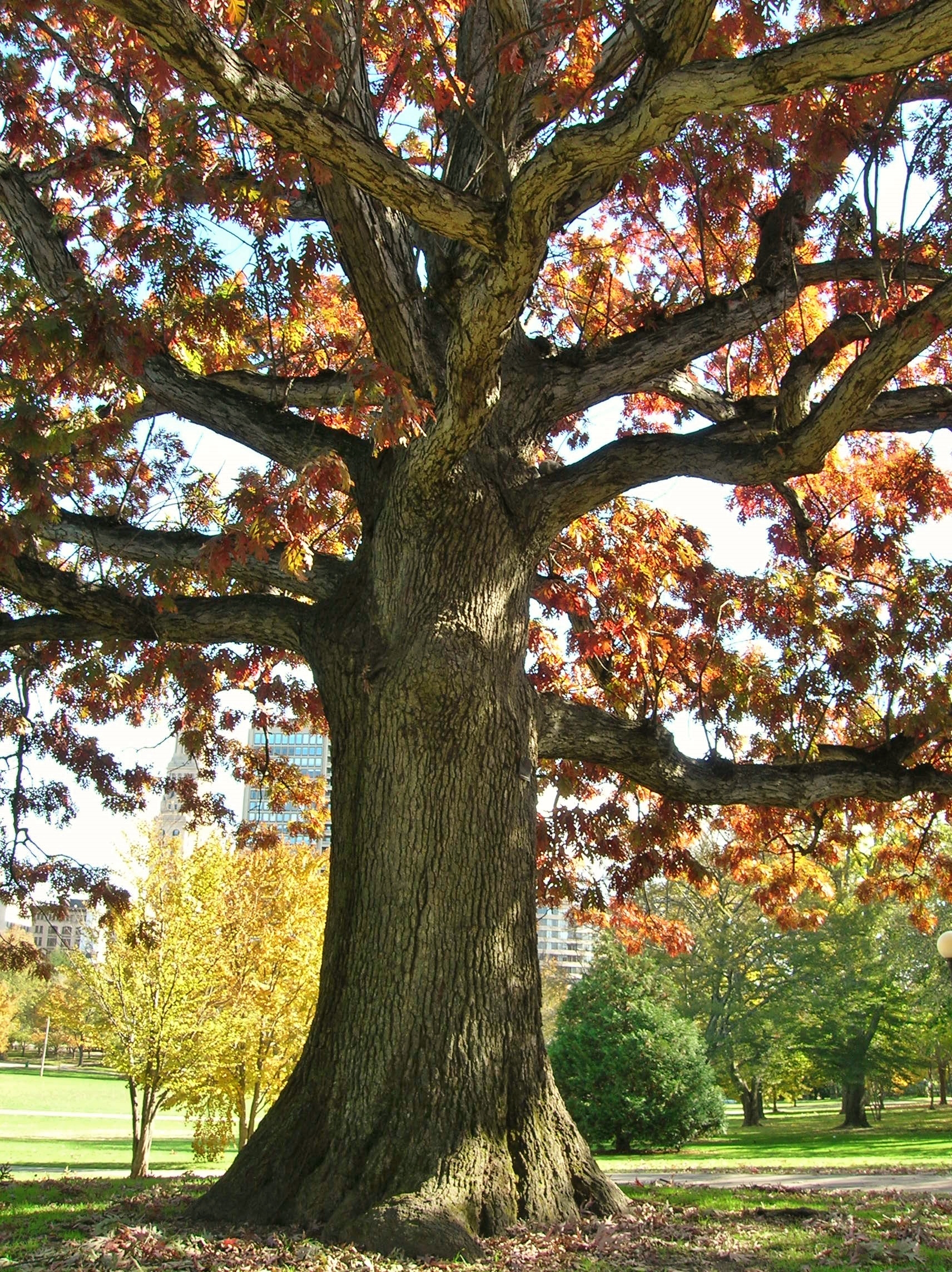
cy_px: 636
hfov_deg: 41.7
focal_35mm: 34
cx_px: 476
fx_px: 1249
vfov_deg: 54.0
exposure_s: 1/49.1
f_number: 4.9
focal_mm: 5.7
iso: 50
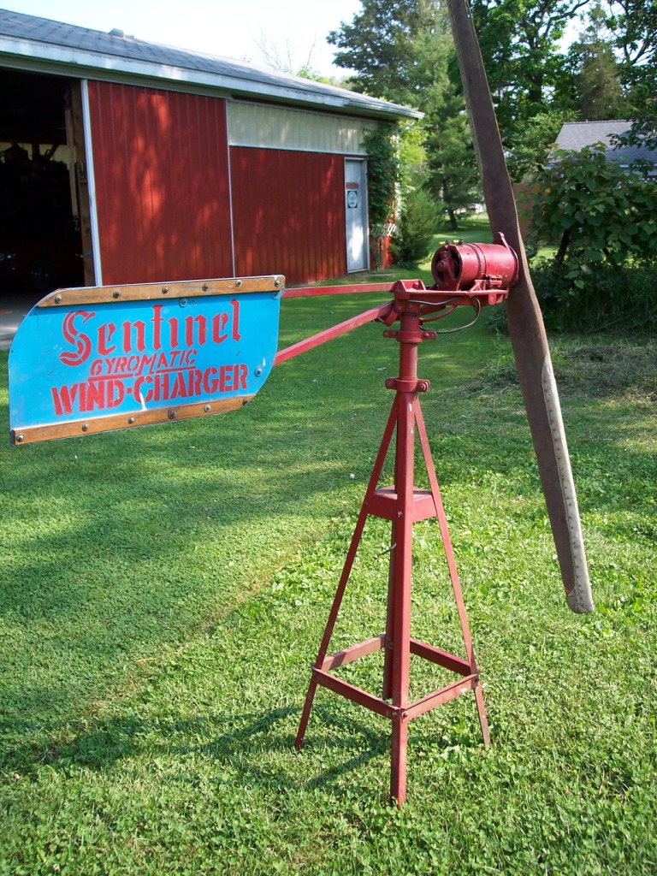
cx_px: 328
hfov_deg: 36.8
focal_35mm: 39
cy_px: 438
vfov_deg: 47.9
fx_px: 987
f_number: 3.4
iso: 100
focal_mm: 8
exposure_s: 1/350
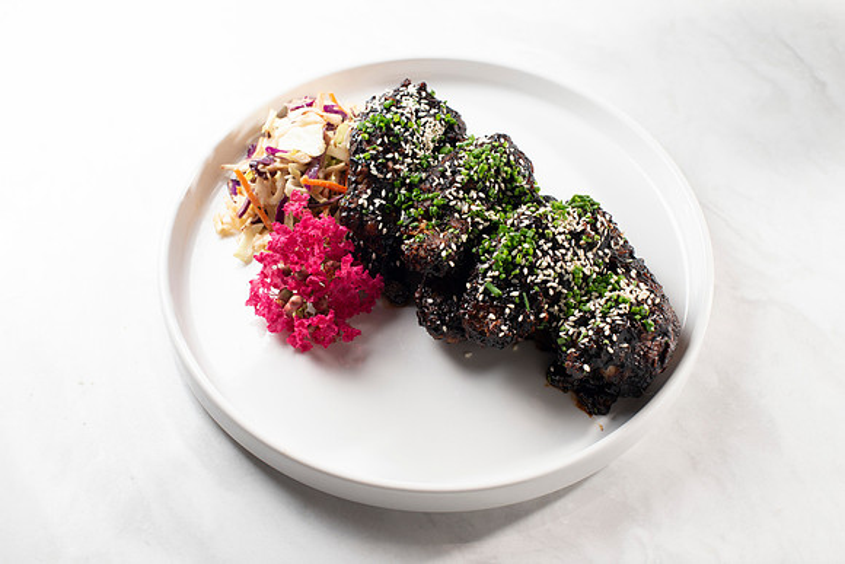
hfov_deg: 39.6
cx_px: 422
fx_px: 1174
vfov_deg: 27.0
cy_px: 282
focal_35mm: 50
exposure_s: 1/250
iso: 250
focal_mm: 50
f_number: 7.1
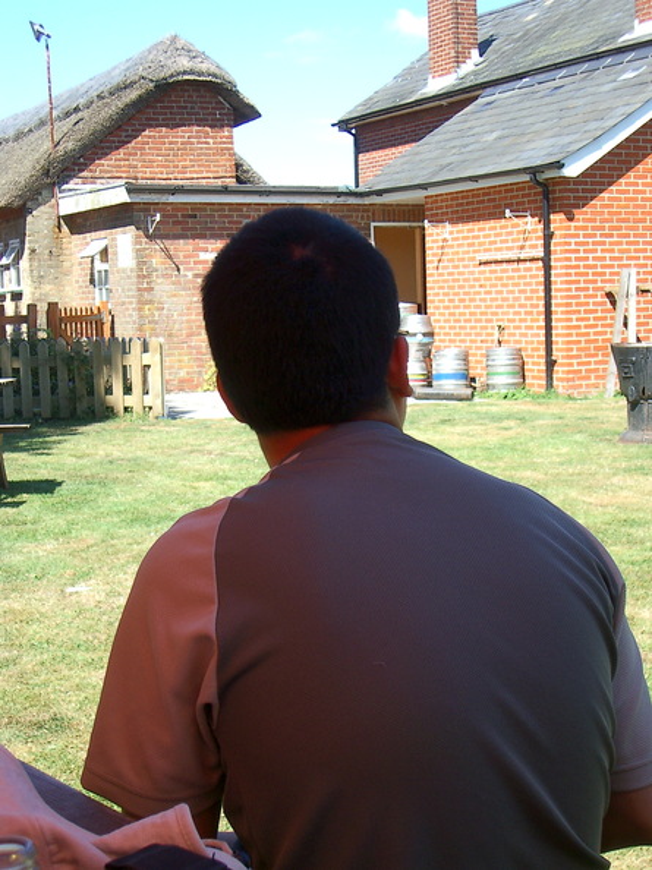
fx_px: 1558
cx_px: 326
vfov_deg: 31.2
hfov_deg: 23.6
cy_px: 435
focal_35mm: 62
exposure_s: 1/320
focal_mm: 10.2
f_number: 3.5
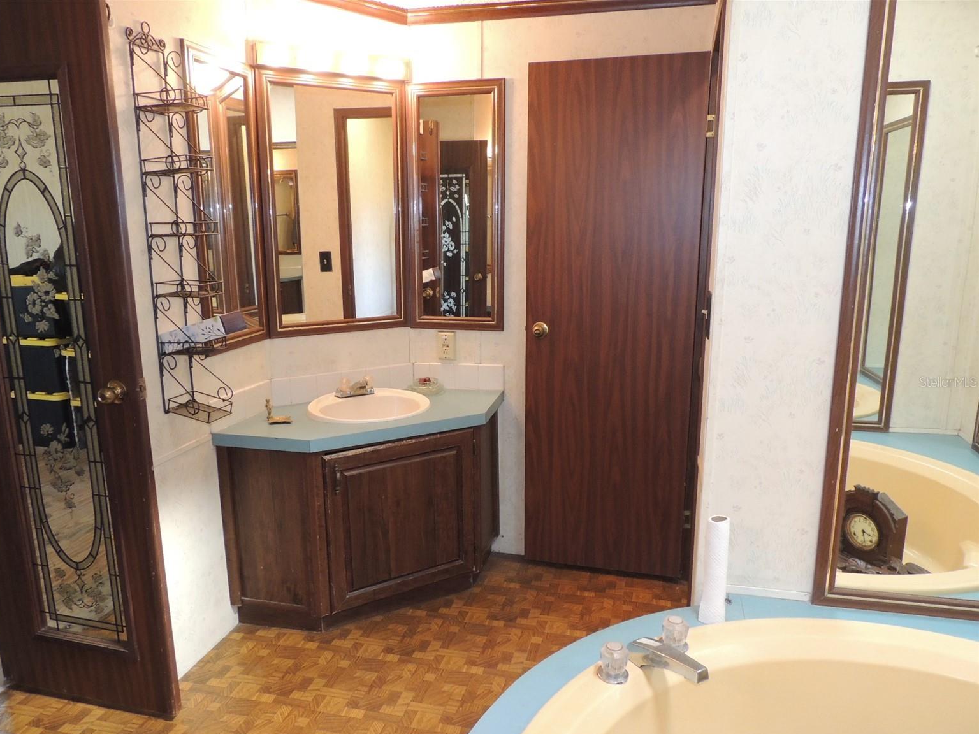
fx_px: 707
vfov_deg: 54.9
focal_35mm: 25
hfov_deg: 69.4
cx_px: 470
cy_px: 382
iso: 360
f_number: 3
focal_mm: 4.3
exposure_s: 1/40
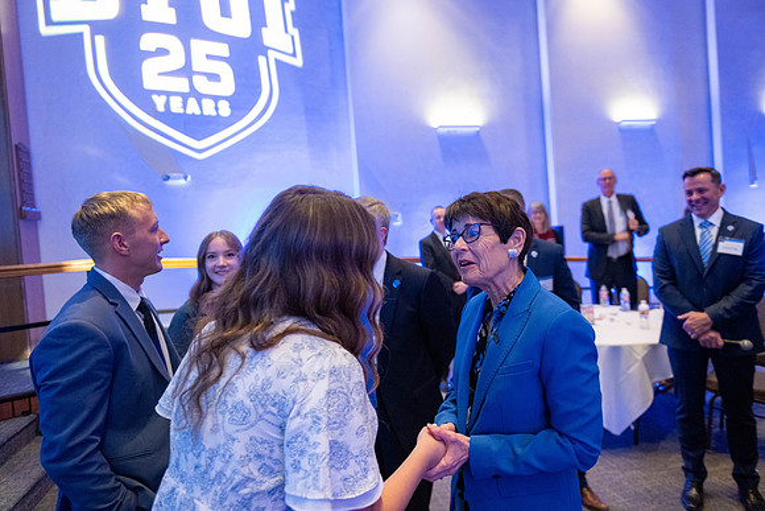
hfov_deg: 69.4
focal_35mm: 26
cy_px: 256
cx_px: 382
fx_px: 553
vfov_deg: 49.6
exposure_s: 1/160
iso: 5000
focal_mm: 26
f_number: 2.8
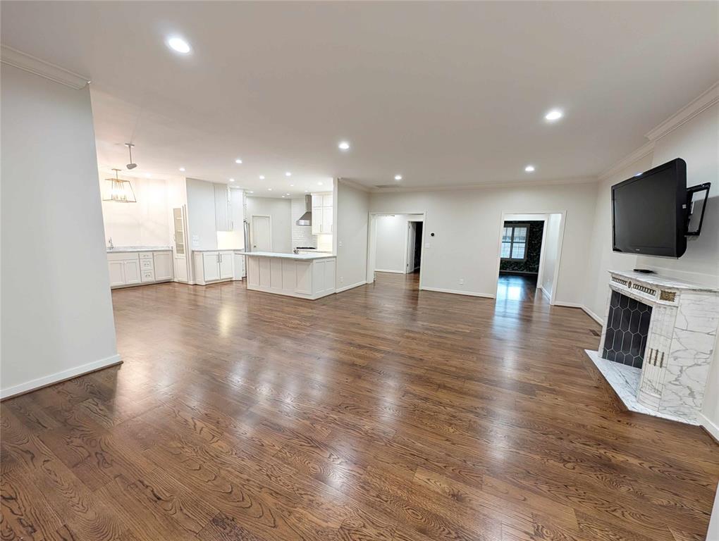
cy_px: 270
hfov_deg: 110.5
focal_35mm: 12
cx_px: 360
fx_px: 250
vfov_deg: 94.6
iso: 62
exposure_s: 1/40
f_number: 1.7
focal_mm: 2
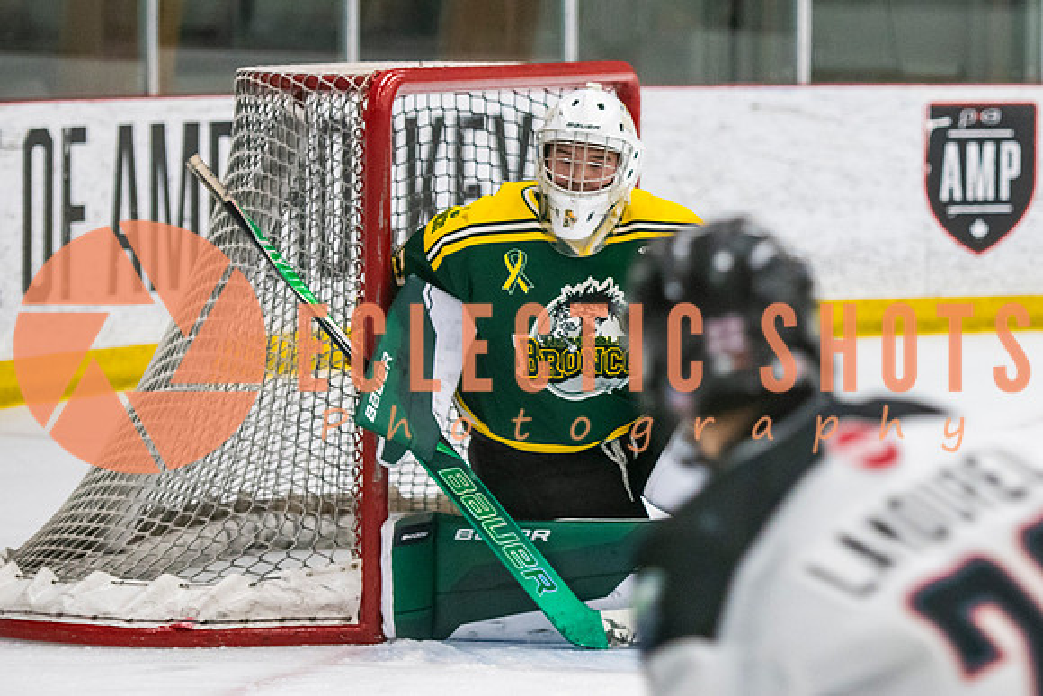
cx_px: 816
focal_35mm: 203
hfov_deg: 10.1
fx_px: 5879
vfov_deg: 6.8
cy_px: 346
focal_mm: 105
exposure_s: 1/640
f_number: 3.2
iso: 2500
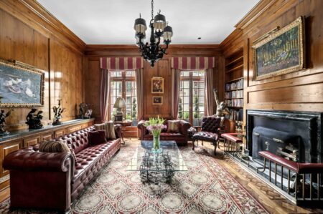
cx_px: 162
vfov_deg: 81.1
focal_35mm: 14
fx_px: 125
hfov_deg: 104.3
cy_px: 107
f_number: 13
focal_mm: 14
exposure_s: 5
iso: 250
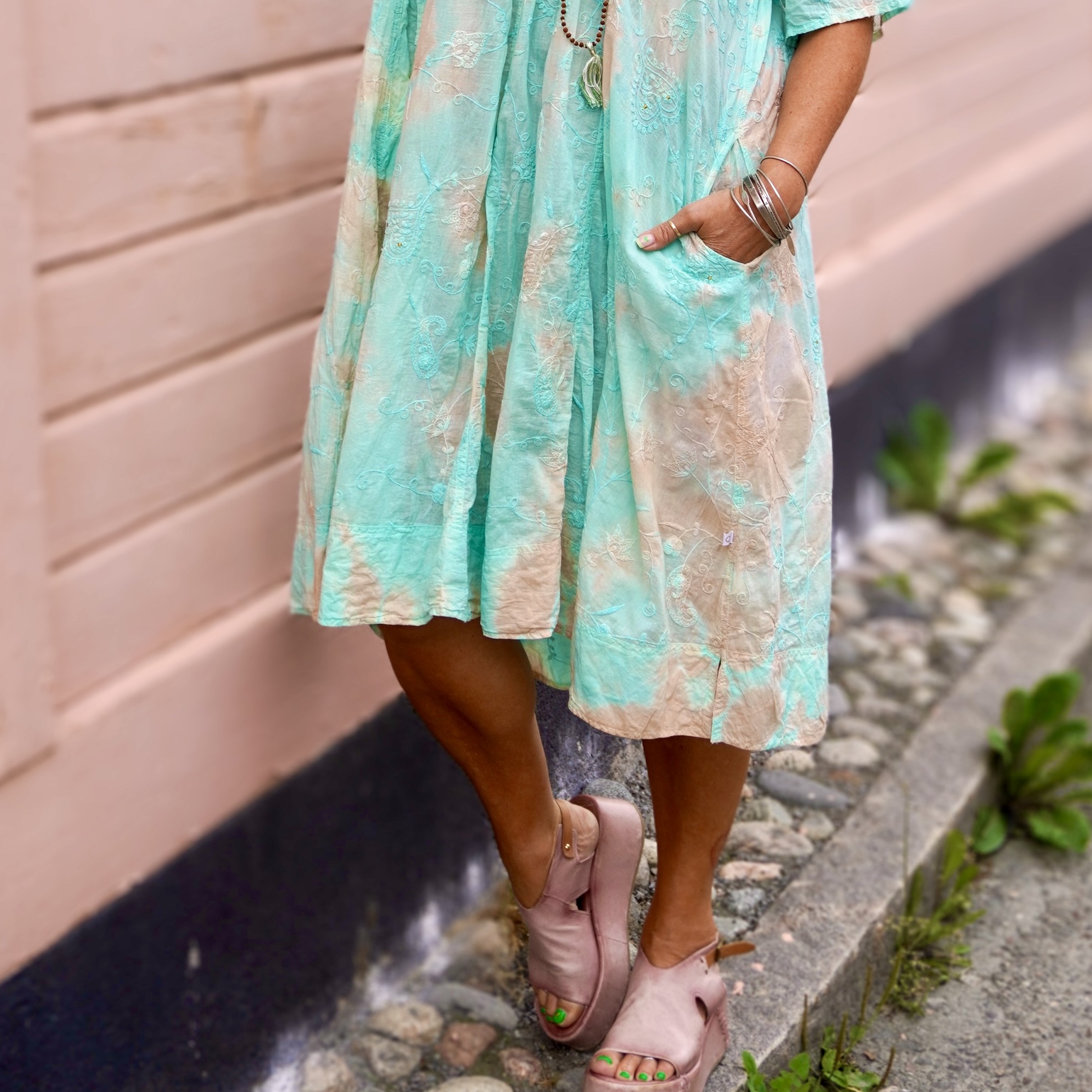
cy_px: 235
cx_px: 554
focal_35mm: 66
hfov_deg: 26.2
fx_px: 2345
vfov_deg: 25.8
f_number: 5.6
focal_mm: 31
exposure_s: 1/320
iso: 100
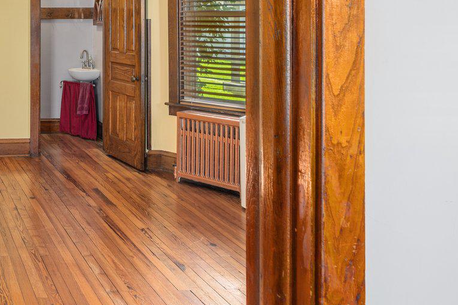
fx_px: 547
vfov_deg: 28.8
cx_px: -68
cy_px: -14
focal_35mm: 43
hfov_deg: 36.8
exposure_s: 1/8
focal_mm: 16
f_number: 7.1
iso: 320
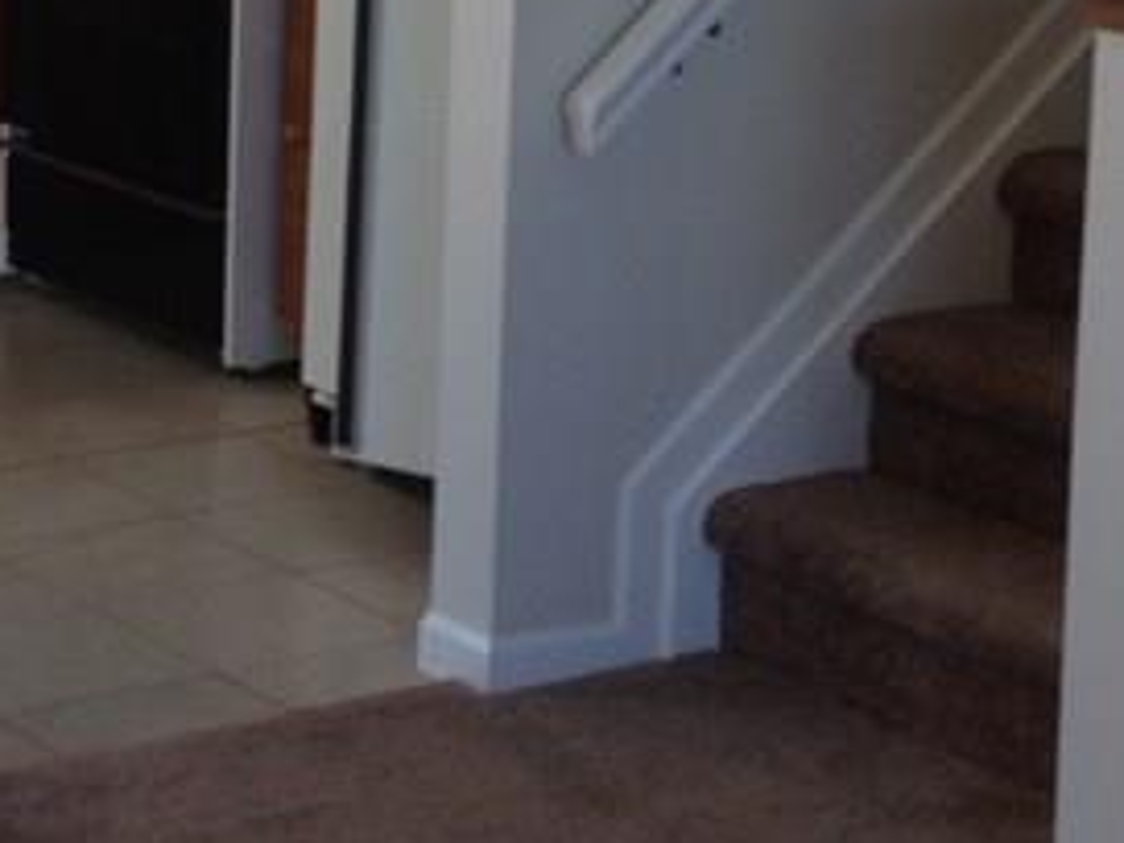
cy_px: -41
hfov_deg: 14.9
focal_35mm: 132
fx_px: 4286
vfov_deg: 11.1
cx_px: 384
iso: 80
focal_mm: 4.28
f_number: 2.4
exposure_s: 1/120
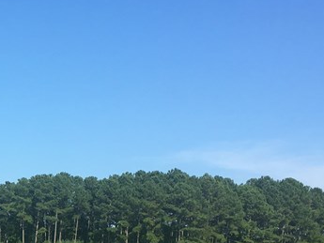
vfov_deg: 16.6
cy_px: 275
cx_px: -68
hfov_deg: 21.1
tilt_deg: +0.3
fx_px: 805
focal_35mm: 86
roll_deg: -4.1
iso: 25
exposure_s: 1/1374
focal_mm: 4.15
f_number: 2.2
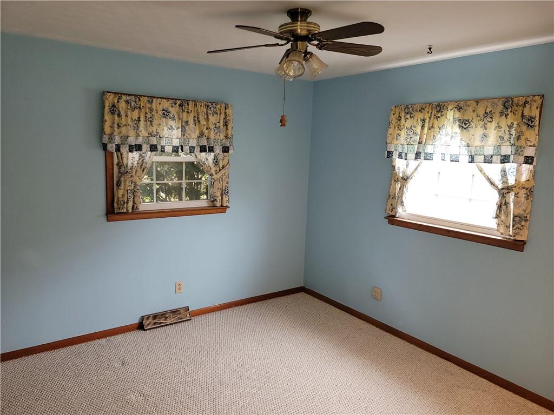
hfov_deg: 67.3
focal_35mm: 26
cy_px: 208
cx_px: 277
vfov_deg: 53.1
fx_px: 416
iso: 100
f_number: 1.8
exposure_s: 1/24
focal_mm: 5.4
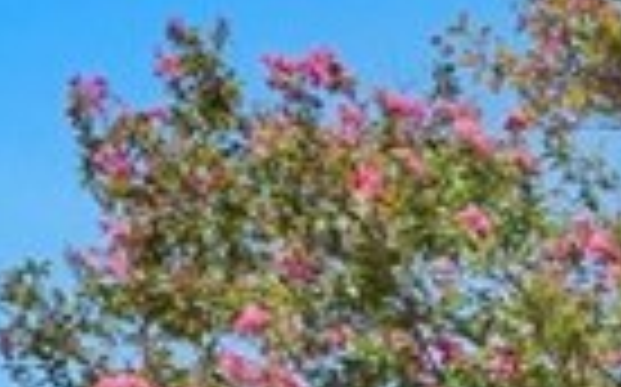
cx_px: 2142
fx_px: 2046
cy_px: 1300
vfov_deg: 8.4
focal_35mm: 121
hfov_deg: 9.7
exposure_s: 1/125
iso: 400
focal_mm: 16
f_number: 11
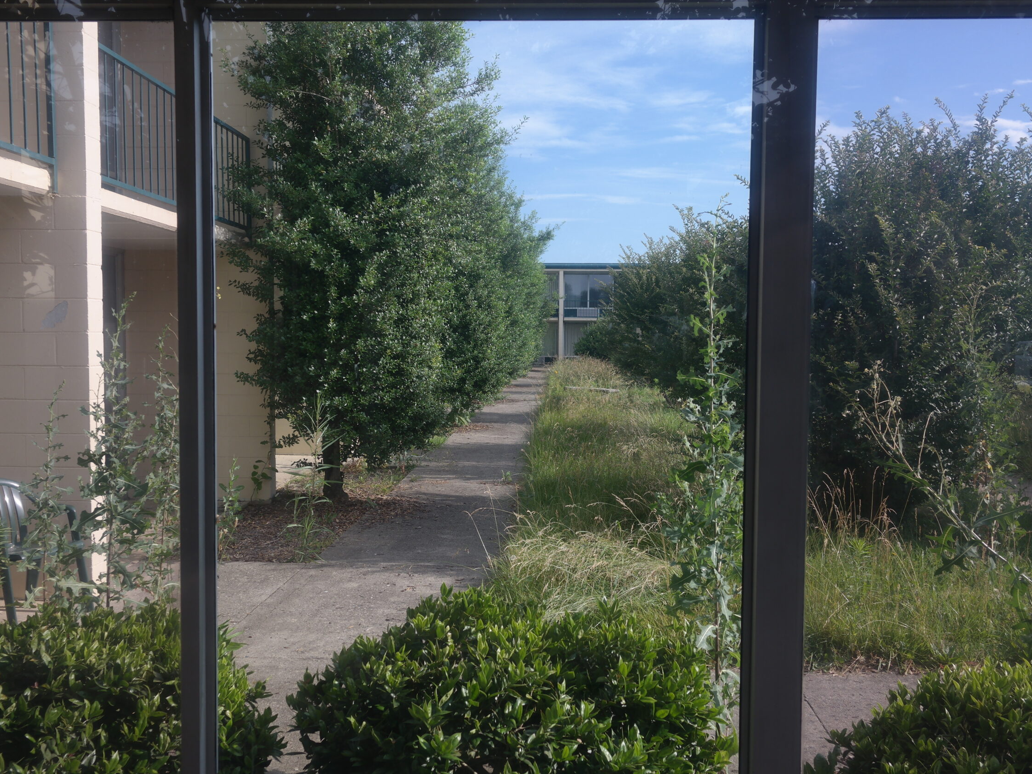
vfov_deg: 42.9
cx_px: 523
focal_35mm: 33
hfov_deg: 55.4
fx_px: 984
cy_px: 393
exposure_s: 1/200
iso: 100
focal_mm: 20
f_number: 5
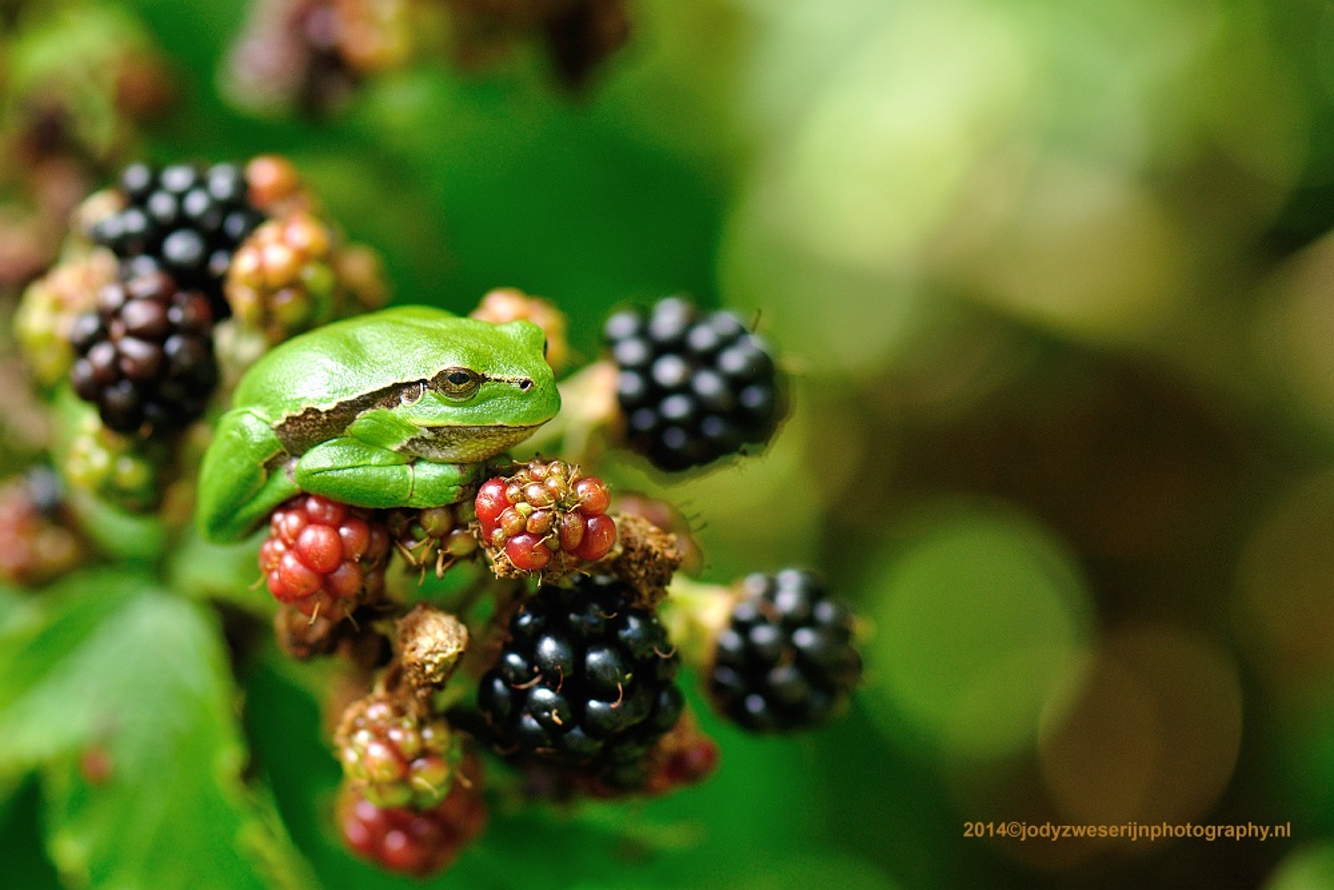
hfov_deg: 13.0
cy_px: 445
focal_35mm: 158
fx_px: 5837
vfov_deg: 8.7
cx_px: 667
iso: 500
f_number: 4
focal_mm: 105
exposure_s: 1/180
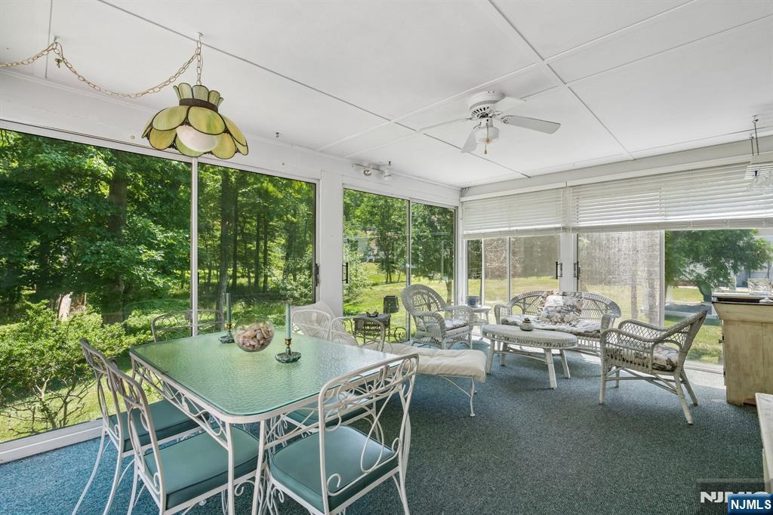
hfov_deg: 96.8
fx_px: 343
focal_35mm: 16
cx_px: 386
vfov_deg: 73.7
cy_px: 258
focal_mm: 16
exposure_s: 1/100
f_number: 8
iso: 320
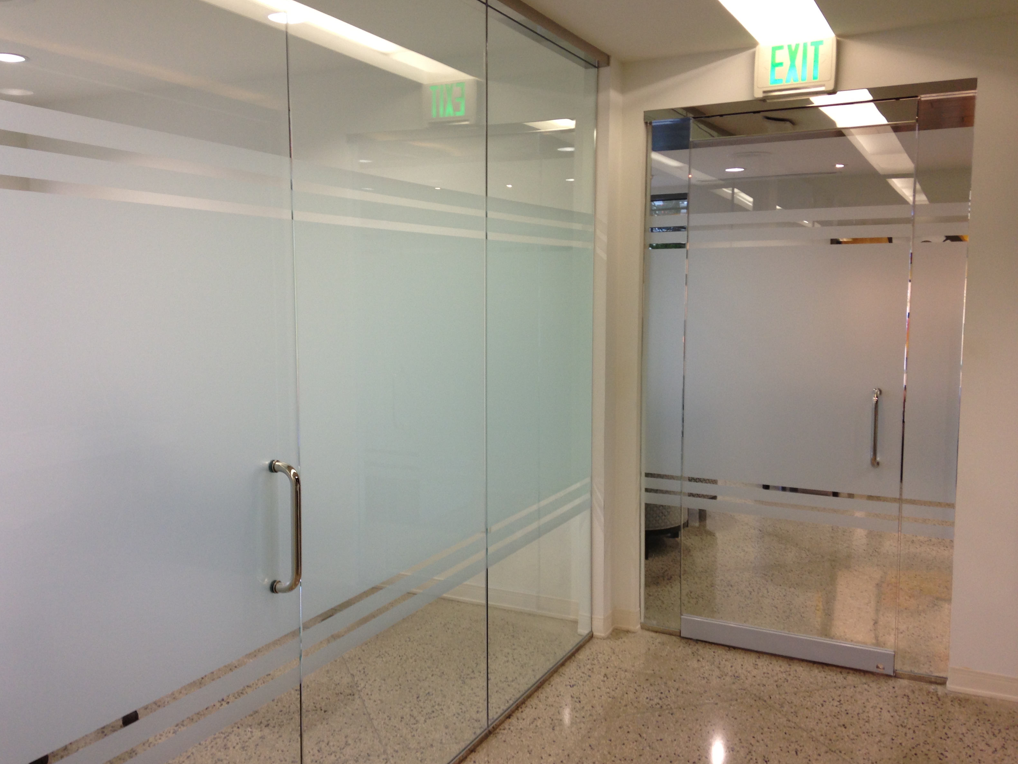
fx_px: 1000
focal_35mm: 34
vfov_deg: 41.8
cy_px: 378
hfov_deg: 53.9
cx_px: 494
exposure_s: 1/20
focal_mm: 4.13
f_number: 2.4
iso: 50
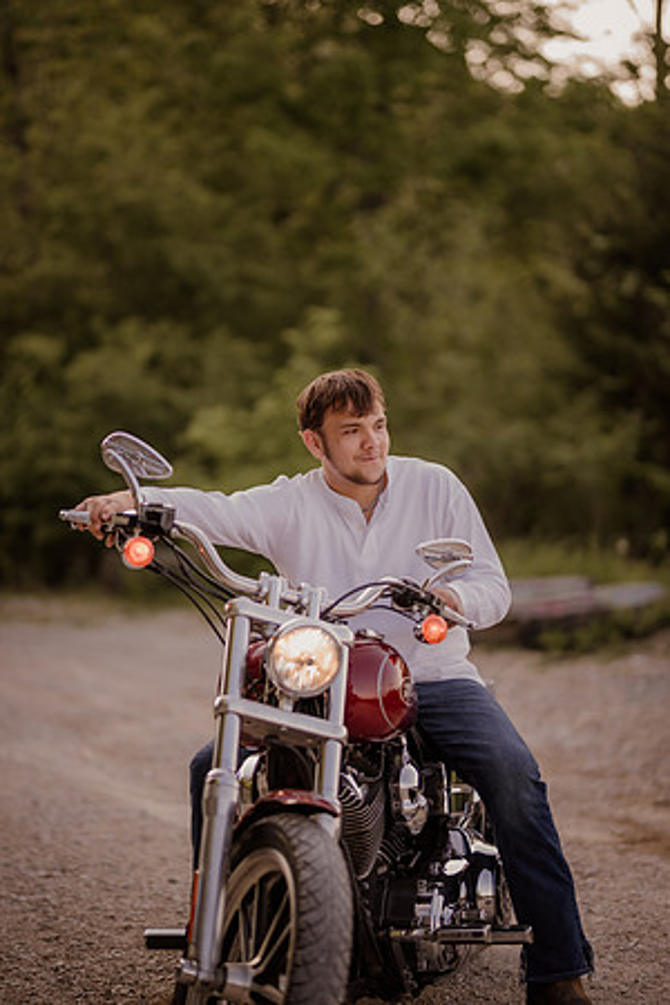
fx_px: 2373
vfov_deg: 23.9
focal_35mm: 85
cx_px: 335
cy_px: 502
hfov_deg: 16.1
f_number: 1.4
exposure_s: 1/500
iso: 100
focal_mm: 85
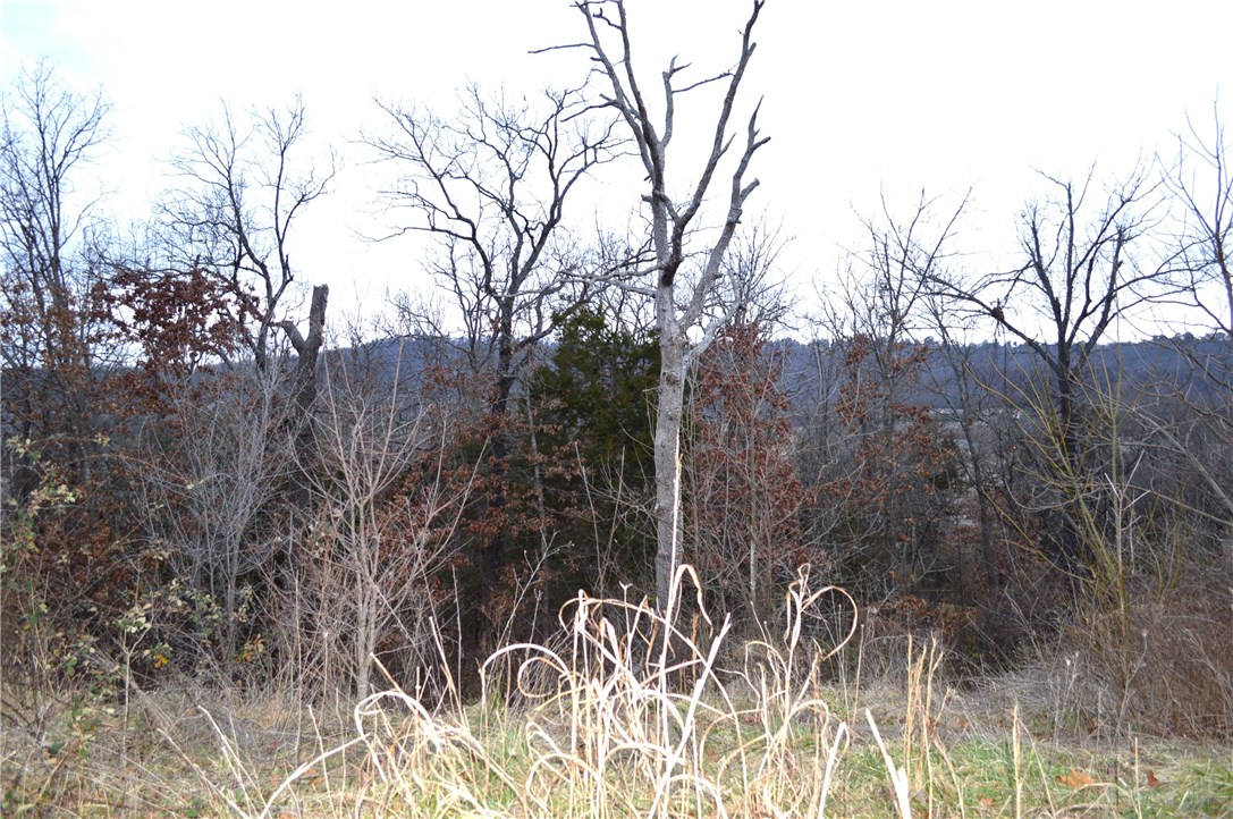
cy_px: 410
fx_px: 924
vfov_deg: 47.8
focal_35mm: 27
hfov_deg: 67.4
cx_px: 616
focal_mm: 18
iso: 400
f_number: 3.5
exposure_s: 1/60
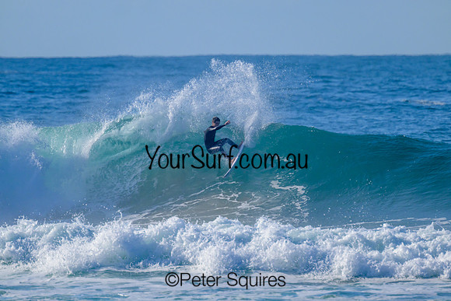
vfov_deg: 1.7
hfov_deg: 2.5
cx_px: 226
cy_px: 150
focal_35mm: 824
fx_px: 10326
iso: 720
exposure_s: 1/2000
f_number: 11
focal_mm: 800
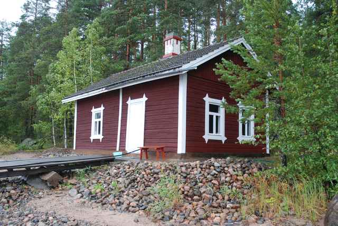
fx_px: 310
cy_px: 113
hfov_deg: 57.2
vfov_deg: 40.0
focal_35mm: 33
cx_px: 169
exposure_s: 1/125
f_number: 5.6
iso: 400
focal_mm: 22
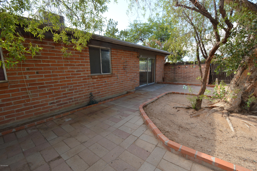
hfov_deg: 100.4
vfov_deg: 77.2
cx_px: 128
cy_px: 86
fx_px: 107
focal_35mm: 15
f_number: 8
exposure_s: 1/60
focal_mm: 10
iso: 110
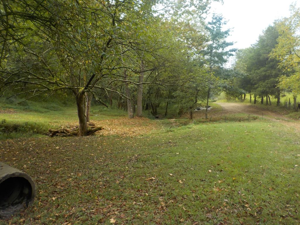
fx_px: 260
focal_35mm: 30
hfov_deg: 60.0
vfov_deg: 46.8
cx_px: 150
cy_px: 112
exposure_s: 1/250
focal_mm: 4.1
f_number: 3.3
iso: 125
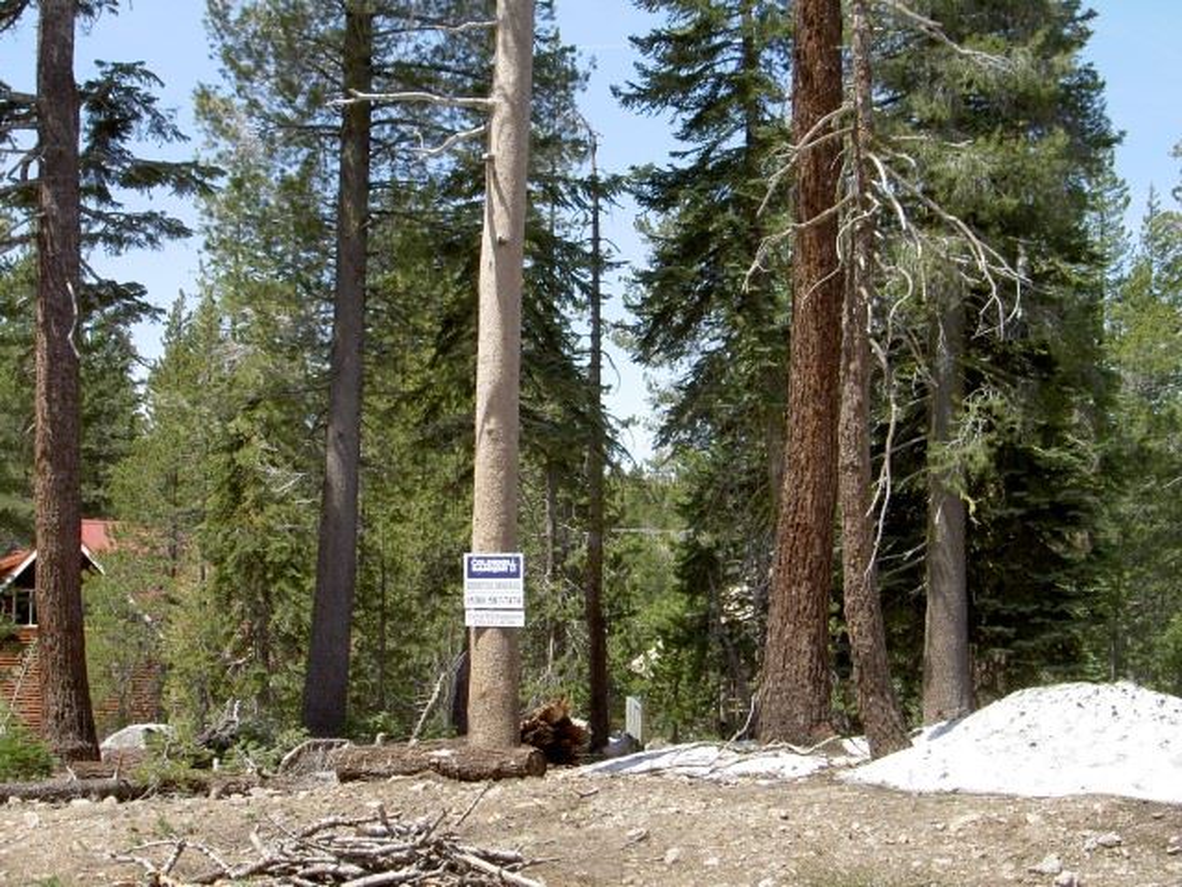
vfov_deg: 26.6
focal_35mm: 55
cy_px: 444
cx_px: 591
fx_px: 1878
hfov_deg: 34.9
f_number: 5.5
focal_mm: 11.3
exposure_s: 1/160
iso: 50
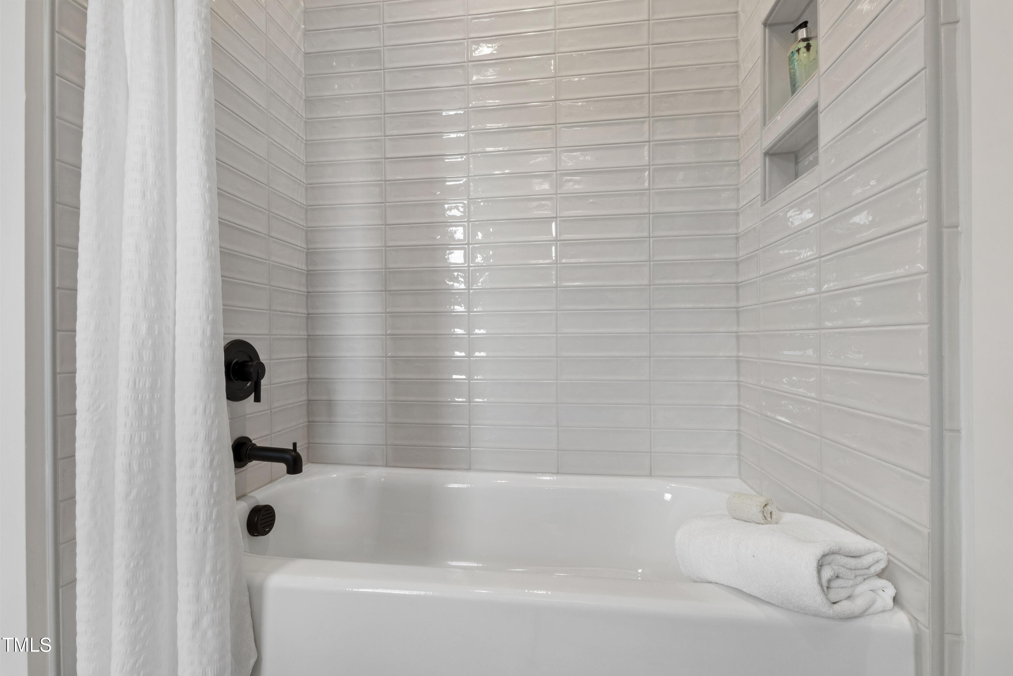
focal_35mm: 15
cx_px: 506
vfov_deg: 77.3
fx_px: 422
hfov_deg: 100.4
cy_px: 338
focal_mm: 10
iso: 100
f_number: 9
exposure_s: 1/4
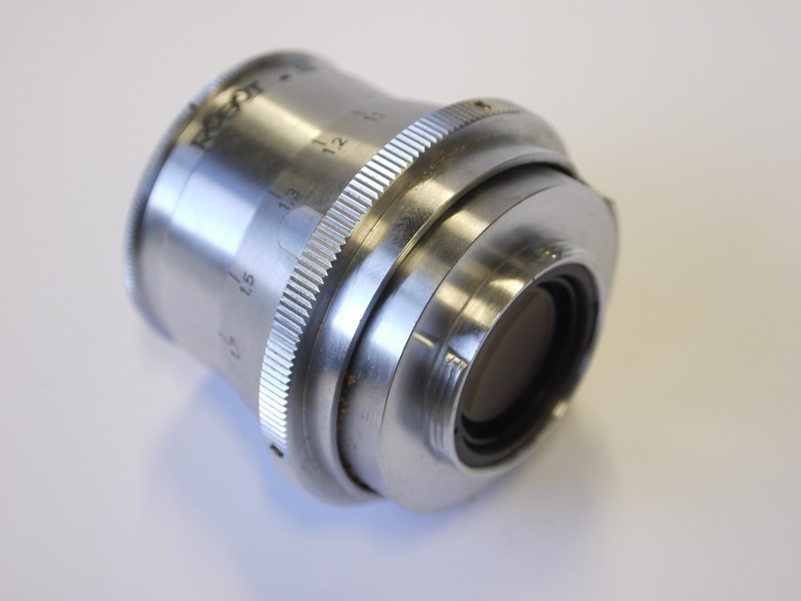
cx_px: 400
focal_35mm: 72
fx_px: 1666
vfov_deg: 20.4
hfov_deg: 27.0
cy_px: 300
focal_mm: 36
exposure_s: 1/50
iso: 320
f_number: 5.2
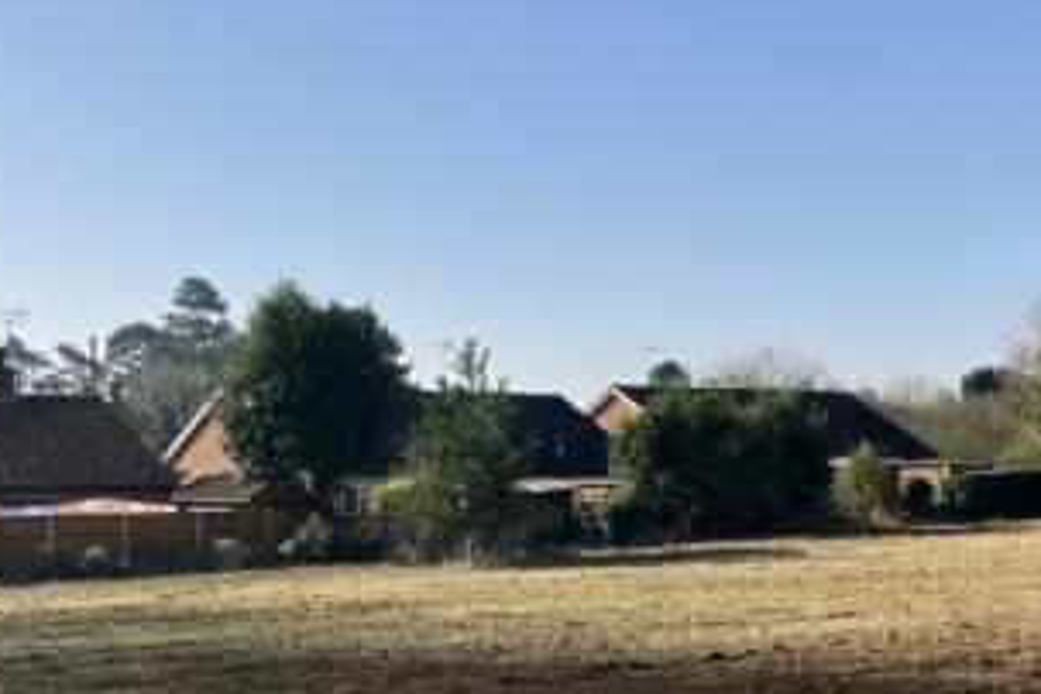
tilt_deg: -6.0
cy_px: 685
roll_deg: -0.8
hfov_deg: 35.6
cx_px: 510
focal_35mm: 56
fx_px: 1619
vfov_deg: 23.2
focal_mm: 3.99
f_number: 1.8
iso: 32
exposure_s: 1/1185
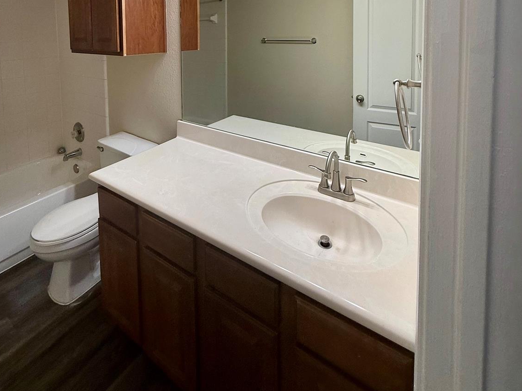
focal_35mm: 19
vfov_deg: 59.7
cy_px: 48
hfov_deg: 84.7
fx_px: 287
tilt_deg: -3.4
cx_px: 259
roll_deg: +0.6
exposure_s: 1/232
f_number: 2.2
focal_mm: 2.22
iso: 64
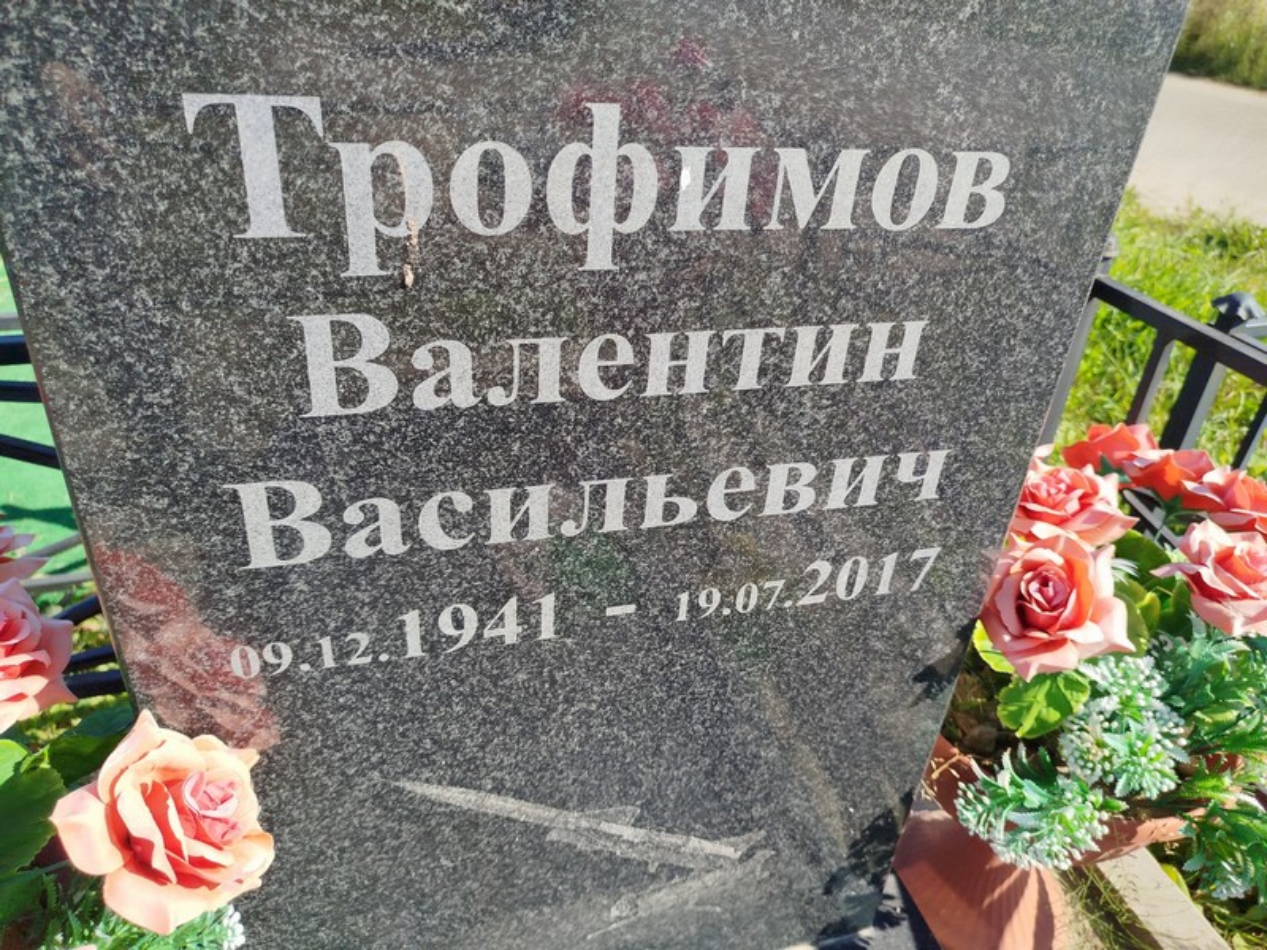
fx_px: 878
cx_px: 634
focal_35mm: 24
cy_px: 475
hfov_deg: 71.6
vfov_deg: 56.8
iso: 50
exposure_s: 1/653
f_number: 1.7
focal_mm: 5.31
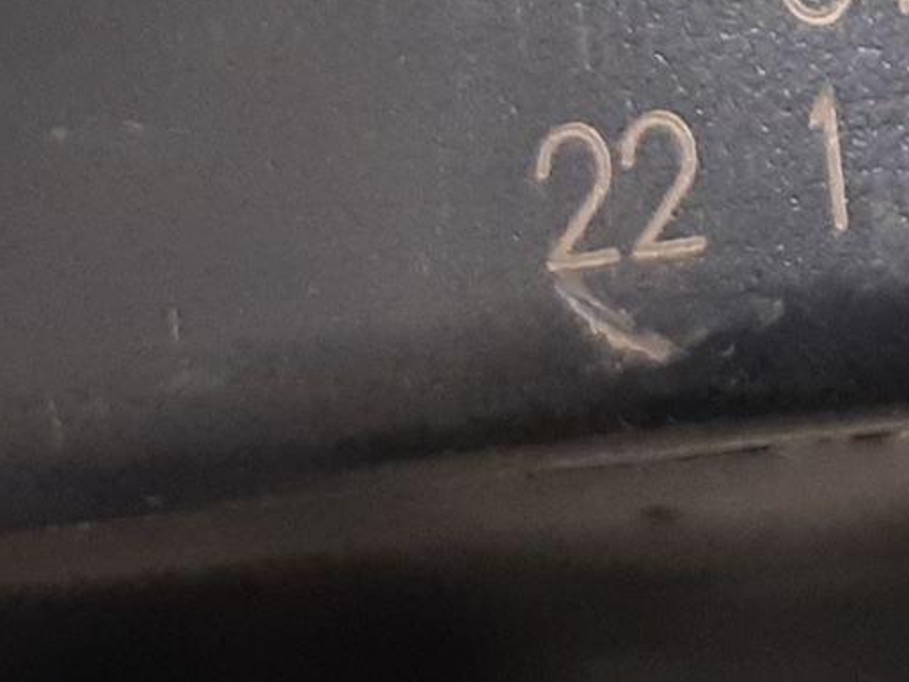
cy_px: -382
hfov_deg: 18.0
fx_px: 2731
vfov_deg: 13.3
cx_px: 1092
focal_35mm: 104
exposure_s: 1/33
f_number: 1.7
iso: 200
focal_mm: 3.93
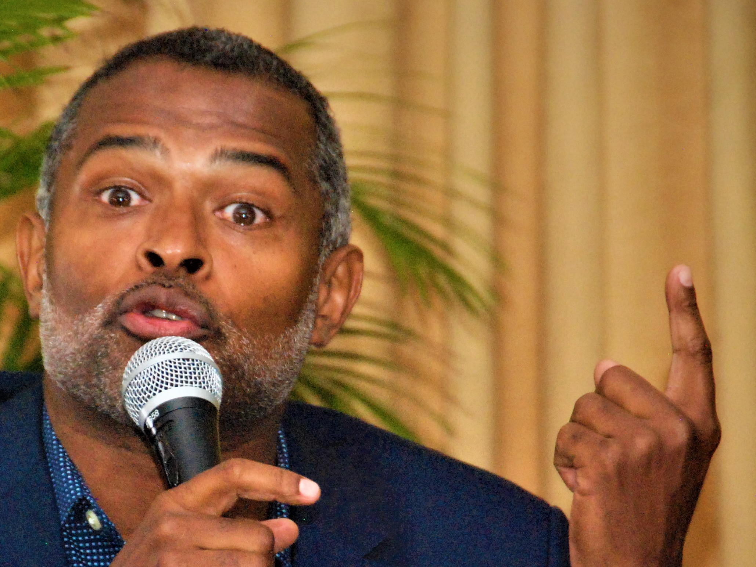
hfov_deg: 4.3
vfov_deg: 3.2
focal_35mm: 462
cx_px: 200
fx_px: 10090
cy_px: 434
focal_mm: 170
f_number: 5.6
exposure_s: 1/80
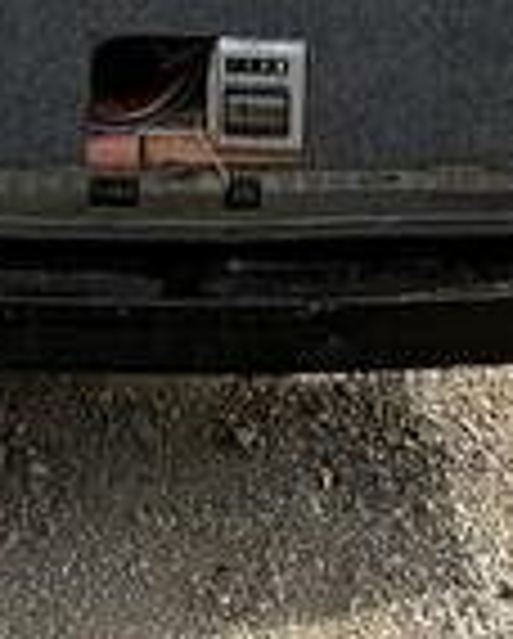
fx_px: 1629
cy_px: -513
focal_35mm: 86
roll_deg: -1.2
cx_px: 148
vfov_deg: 17.8
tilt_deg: -2.0
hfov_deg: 17.8
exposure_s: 1/383
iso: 50
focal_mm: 2.22
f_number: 2.2
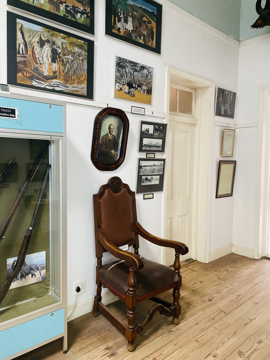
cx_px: 135
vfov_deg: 67.3
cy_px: 180
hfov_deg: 53.1
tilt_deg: -2.1
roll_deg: -0.7
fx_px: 270
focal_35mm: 26
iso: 400
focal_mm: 4.25
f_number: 1.8
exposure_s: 1/33
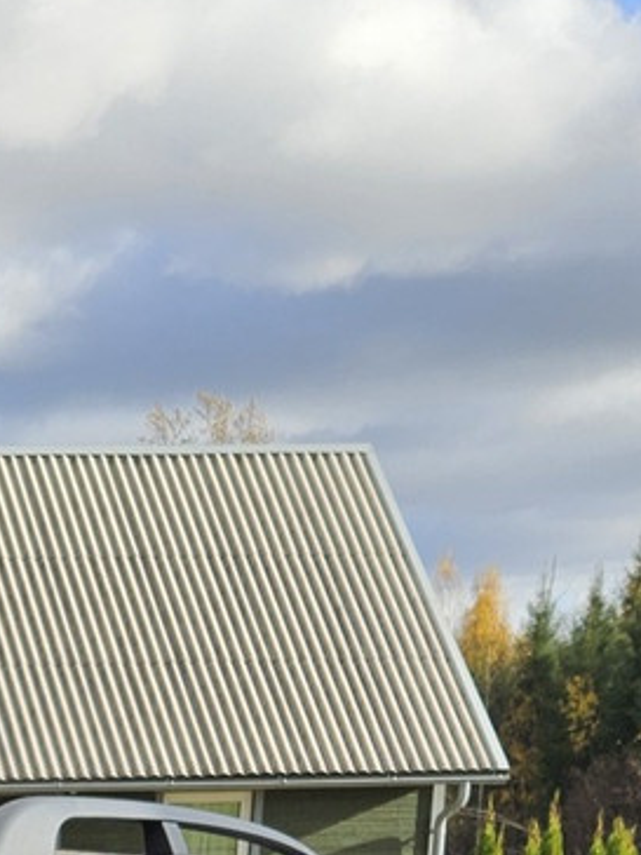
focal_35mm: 101
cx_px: -578
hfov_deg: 13.0
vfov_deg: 17.1
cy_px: 1381
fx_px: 2494
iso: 25
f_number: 1.8
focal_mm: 5.4
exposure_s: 1/970
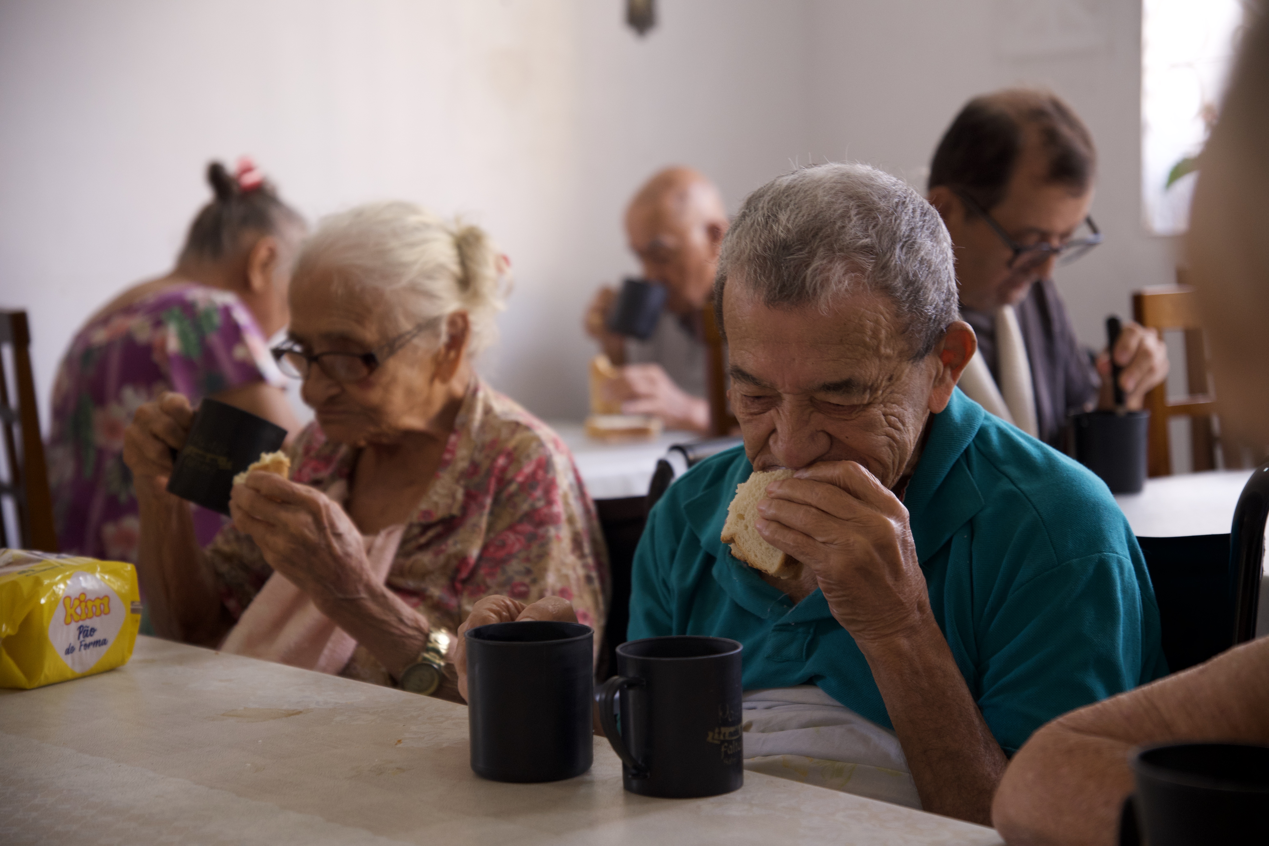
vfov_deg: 18.9
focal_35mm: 72
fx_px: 2538
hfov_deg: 28.1
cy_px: 423
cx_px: 634
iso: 400
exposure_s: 1/80
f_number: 2.8
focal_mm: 48
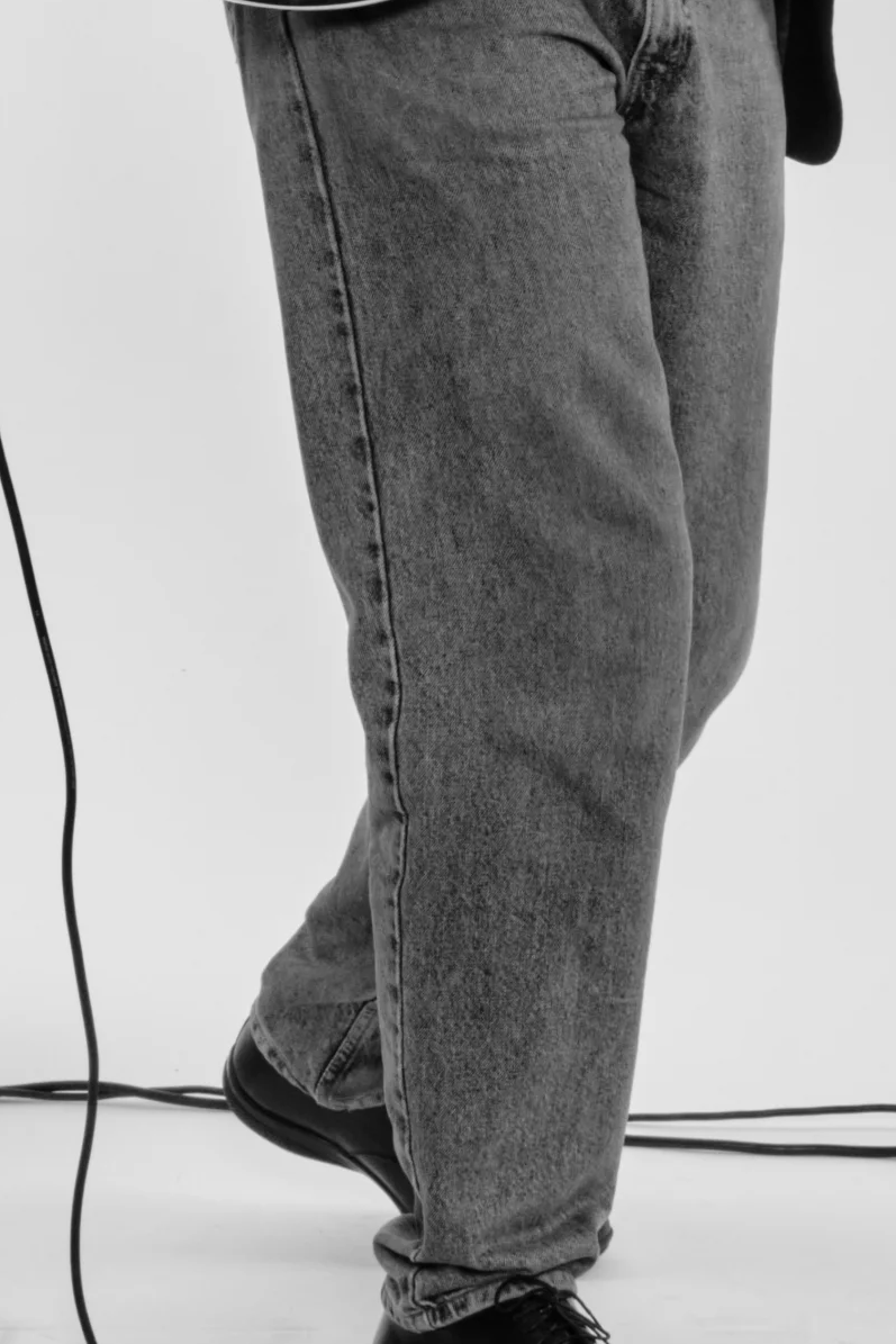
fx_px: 3956
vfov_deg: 18.6
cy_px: -70
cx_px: 691
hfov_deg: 12.9
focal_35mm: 106
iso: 1600
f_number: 16
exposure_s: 1/320
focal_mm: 29.2
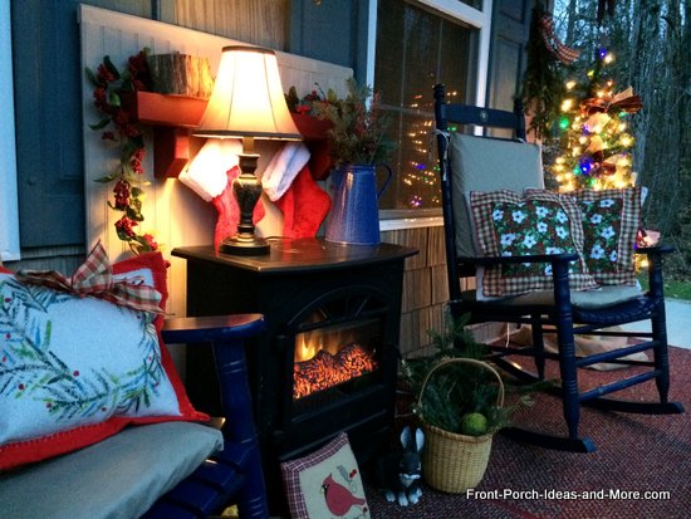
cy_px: 260
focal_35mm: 30
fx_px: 599
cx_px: 346
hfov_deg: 59.9
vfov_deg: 46.8
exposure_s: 1/15
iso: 500
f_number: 2.2
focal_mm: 4.12
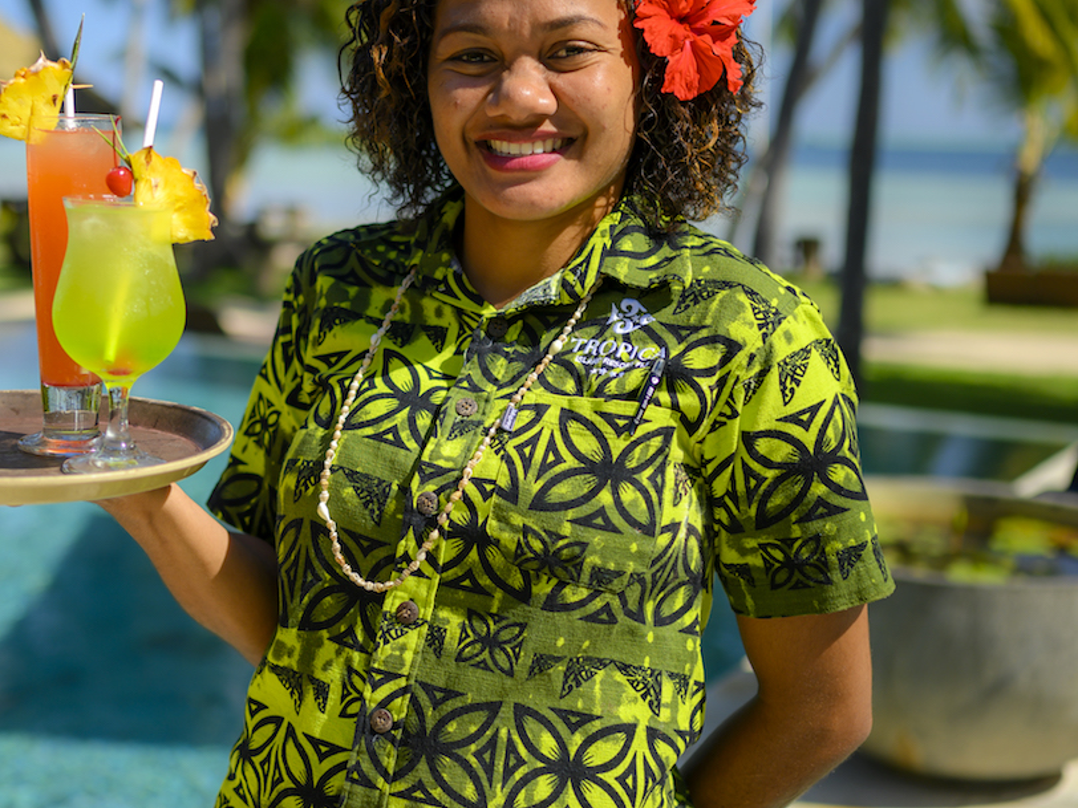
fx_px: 1806
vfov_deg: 25.1
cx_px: 313
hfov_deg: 32.8
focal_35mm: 58
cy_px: 295
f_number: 1.8
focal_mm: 35
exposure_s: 1/1600
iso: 100
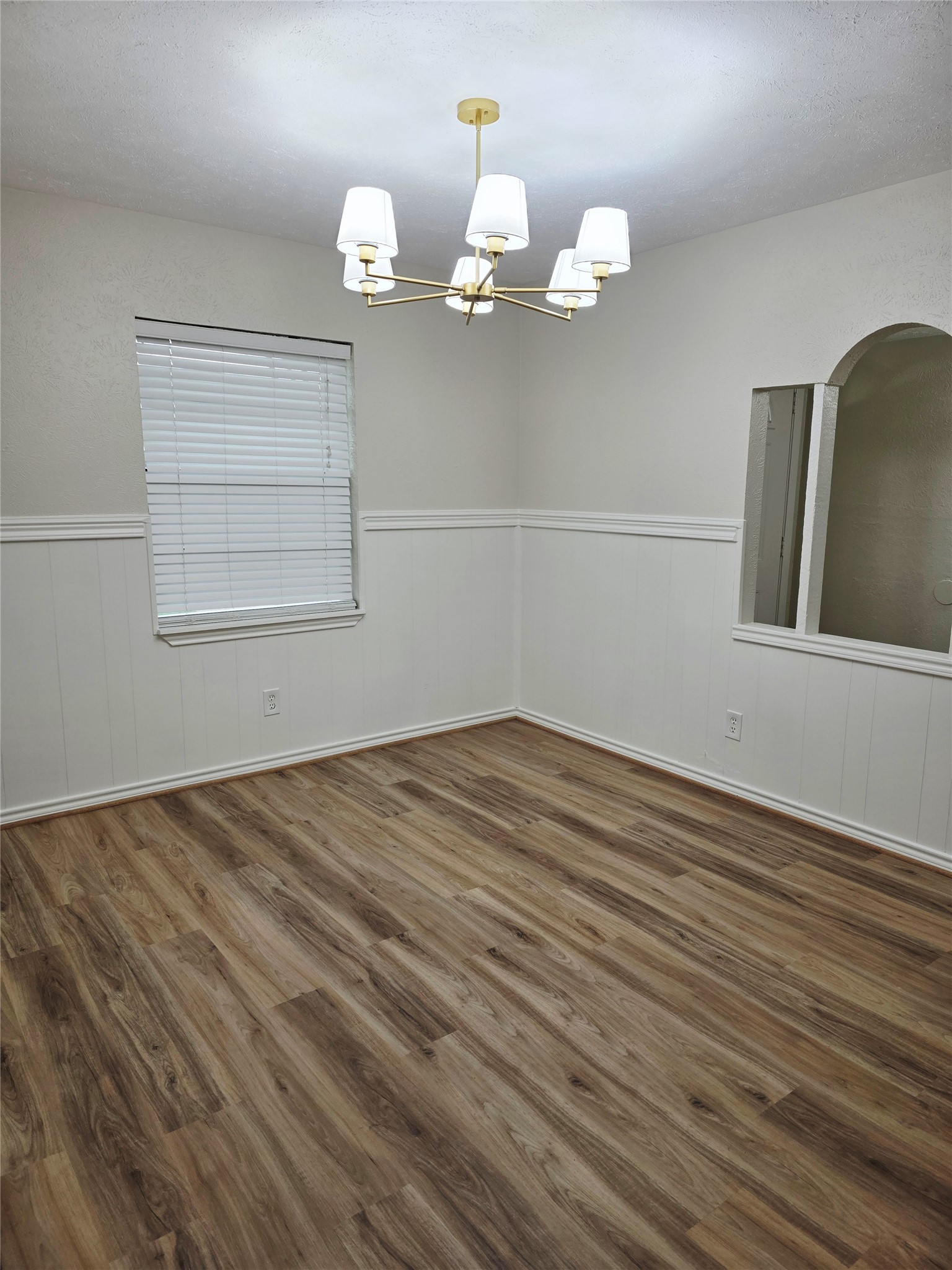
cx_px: 476
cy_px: 635
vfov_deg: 73.9
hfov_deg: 58.9
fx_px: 843
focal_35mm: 23
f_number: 1.7
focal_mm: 6.3
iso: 64
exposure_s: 1/120
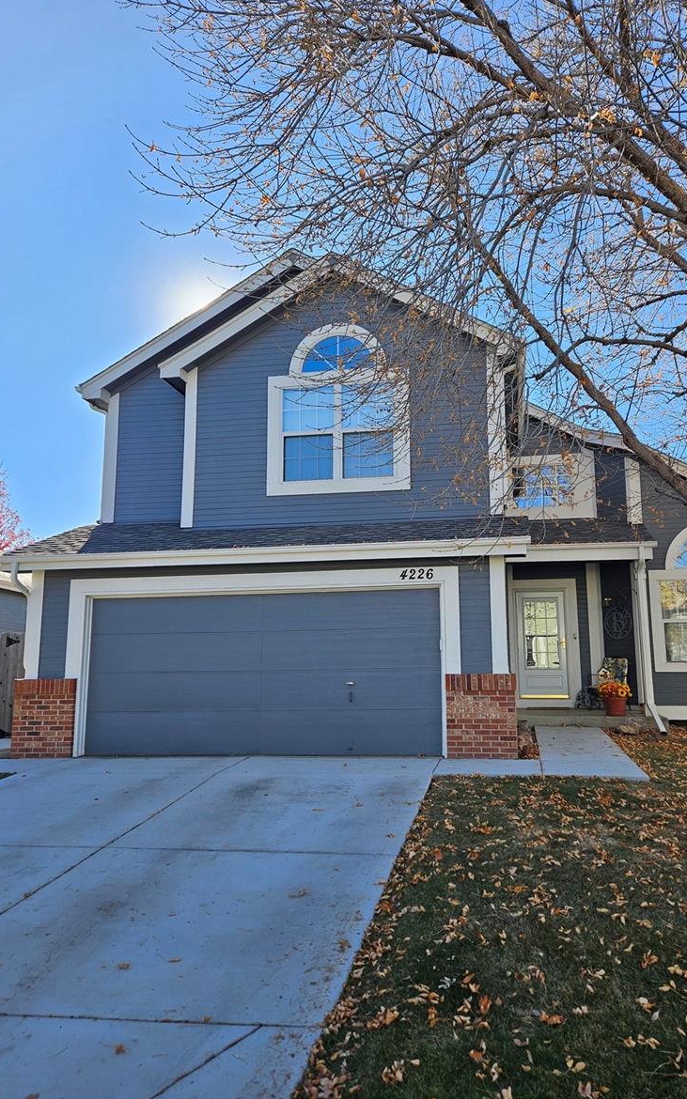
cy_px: 545
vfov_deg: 72.6
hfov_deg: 49.1
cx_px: 397
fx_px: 749
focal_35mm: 25
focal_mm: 5.4
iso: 25
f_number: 1.8
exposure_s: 1/554
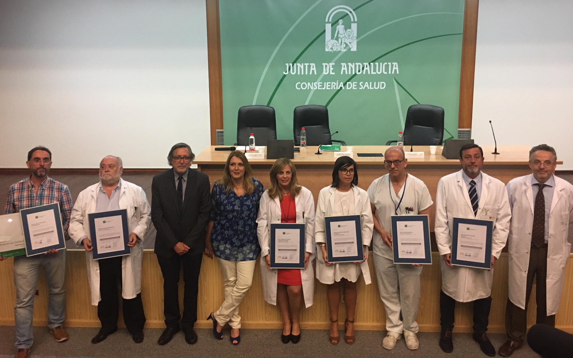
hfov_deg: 61.2
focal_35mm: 31
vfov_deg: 40.4
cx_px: 286
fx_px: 484
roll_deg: +0.3
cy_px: 143
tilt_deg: -9.9
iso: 100
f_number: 2.2
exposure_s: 1/10
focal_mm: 4.15
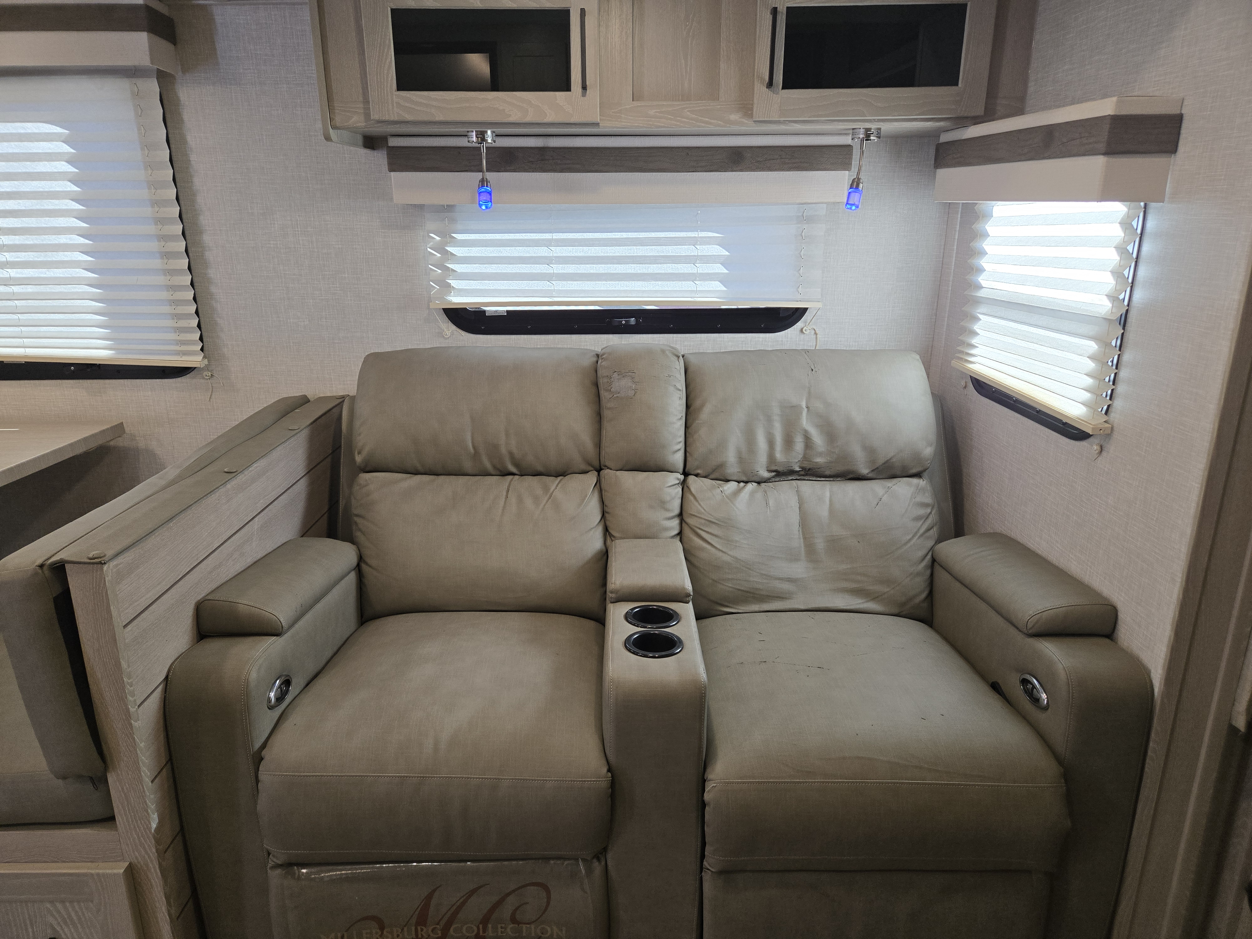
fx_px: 832
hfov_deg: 73.9
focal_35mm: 23
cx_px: 626
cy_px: 470
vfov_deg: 58.9
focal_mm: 5.4
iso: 160
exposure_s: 1/180
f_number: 1.8
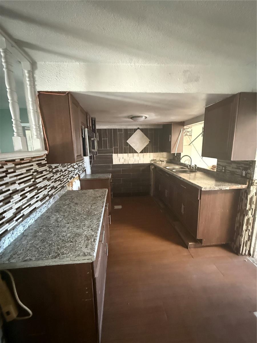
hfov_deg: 85.7
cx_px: 128
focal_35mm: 14
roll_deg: -0.6
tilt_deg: -11.2
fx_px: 139
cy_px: 172
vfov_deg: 102.1
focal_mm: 2.22
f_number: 2.2
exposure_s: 1/34
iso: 1600
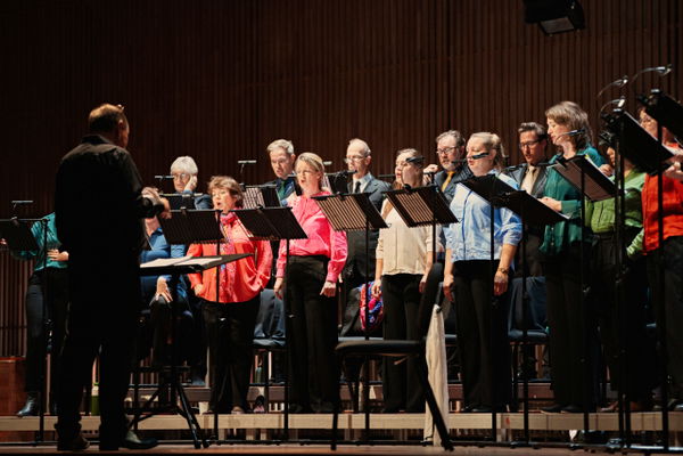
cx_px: 342
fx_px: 1992
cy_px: 228
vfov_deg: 13.0
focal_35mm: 105
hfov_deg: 19.5
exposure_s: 1/100
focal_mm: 105
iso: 6400
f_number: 2.8
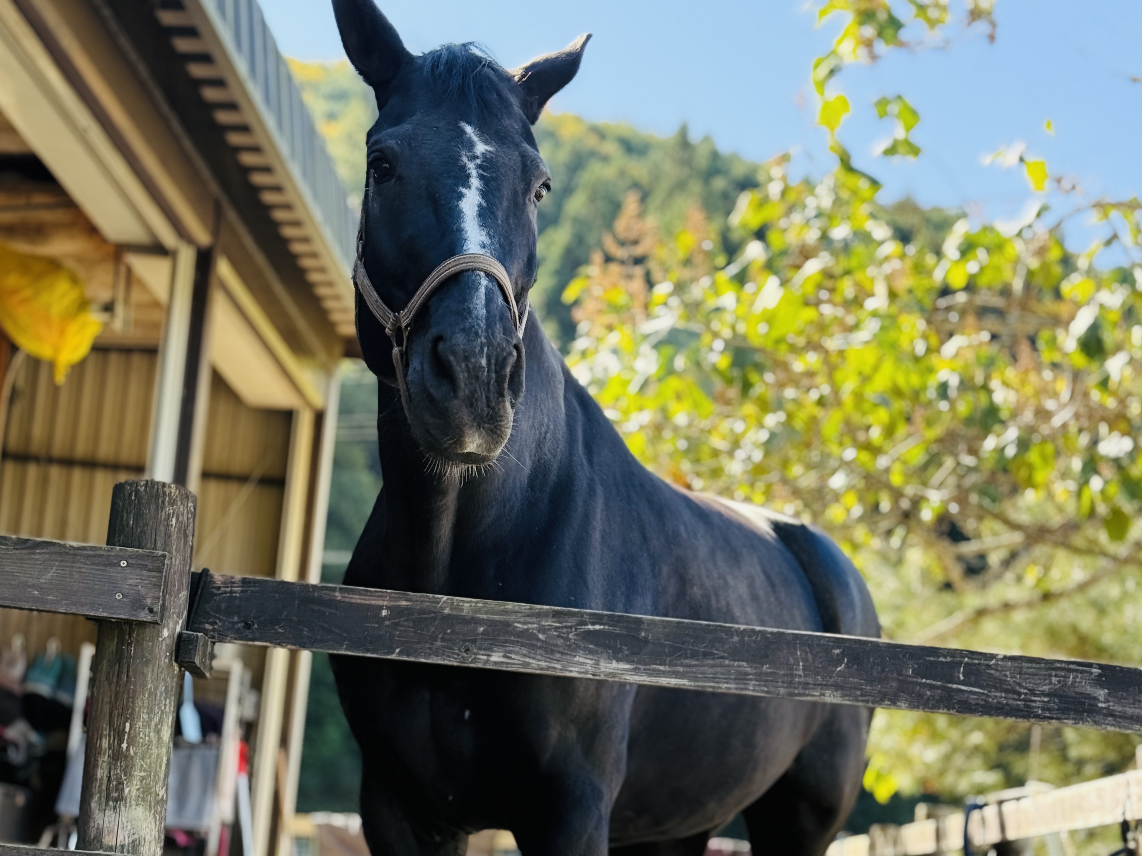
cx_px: 576
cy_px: 668
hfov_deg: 29.8
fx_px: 2144
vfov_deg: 22.3
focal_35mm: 65
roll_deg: -5.6
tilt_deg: +6.1
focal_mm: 6.76
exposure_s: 1/472
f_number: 1.78
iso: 80
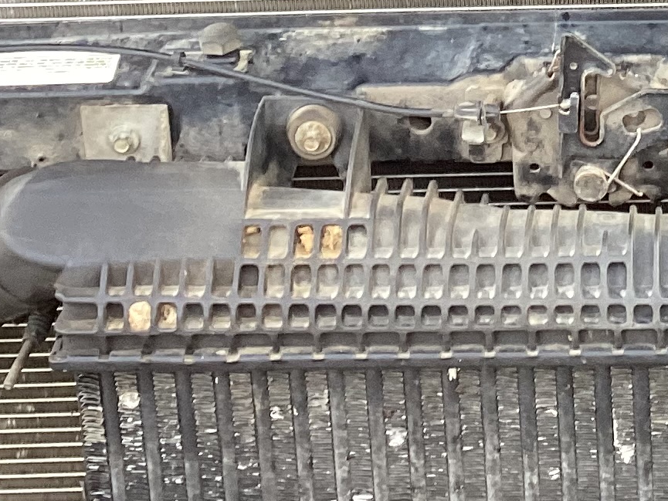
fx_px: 2258
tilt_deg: -20.5
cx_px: 673
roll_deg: +0.6
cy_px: -246
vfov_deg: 12.1
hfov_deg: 16.5
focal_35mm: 117
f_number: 2.4
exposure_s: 1/100
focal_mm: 3.3
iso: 80
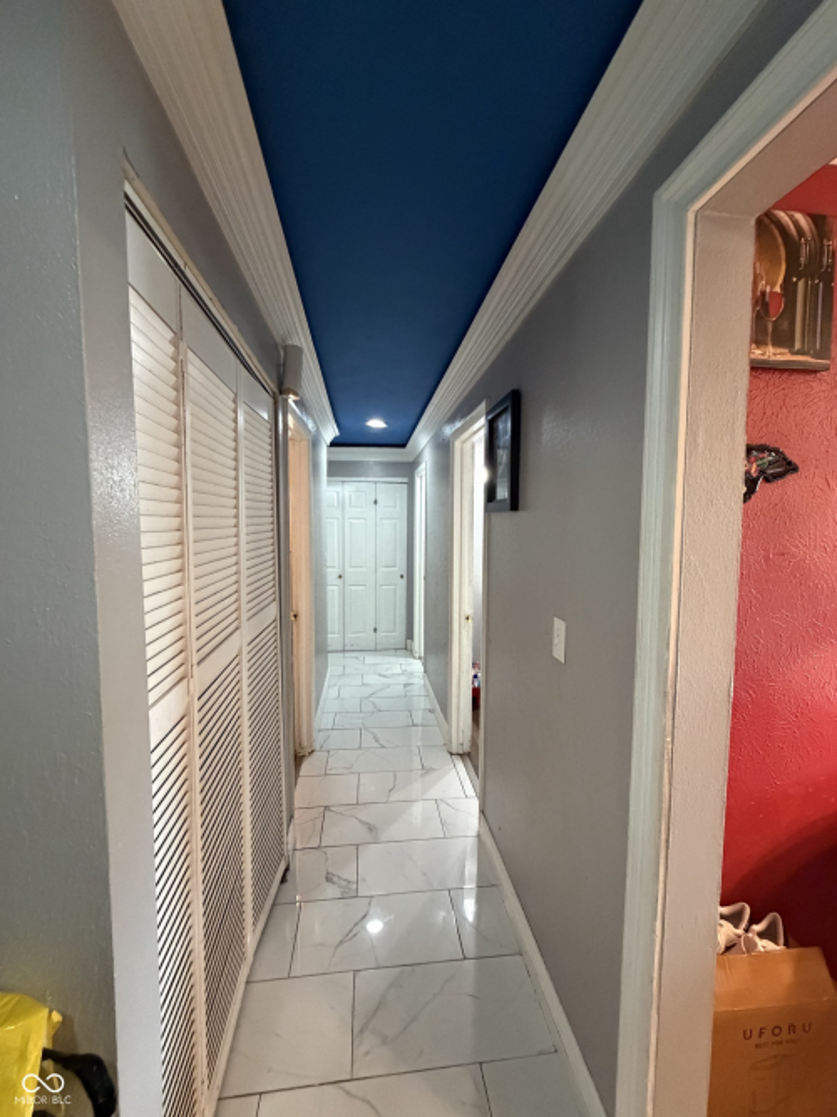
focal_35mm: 14
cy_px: 558
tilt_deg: -5.0
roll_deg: -0.1
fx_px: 451
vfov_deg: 102.1
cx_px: 418
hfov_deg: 85.7
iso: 1000
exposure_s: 1/60
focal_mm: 2.22
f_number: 2.2
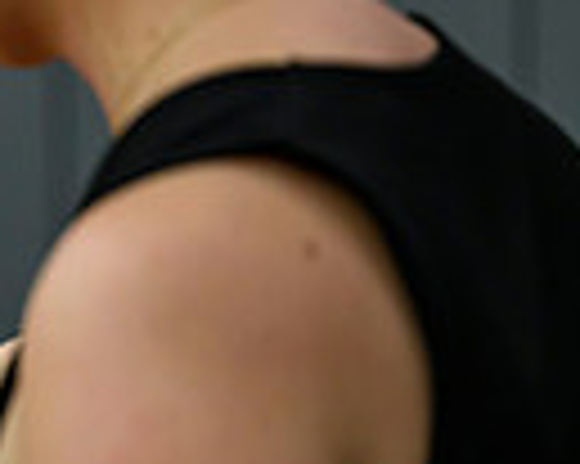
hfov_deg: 5.2
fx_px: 6295
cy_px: 394
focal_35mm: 367
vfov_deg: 4.2
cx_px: -692
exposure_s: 1/500
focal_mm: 87
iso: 1250
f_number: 2.8
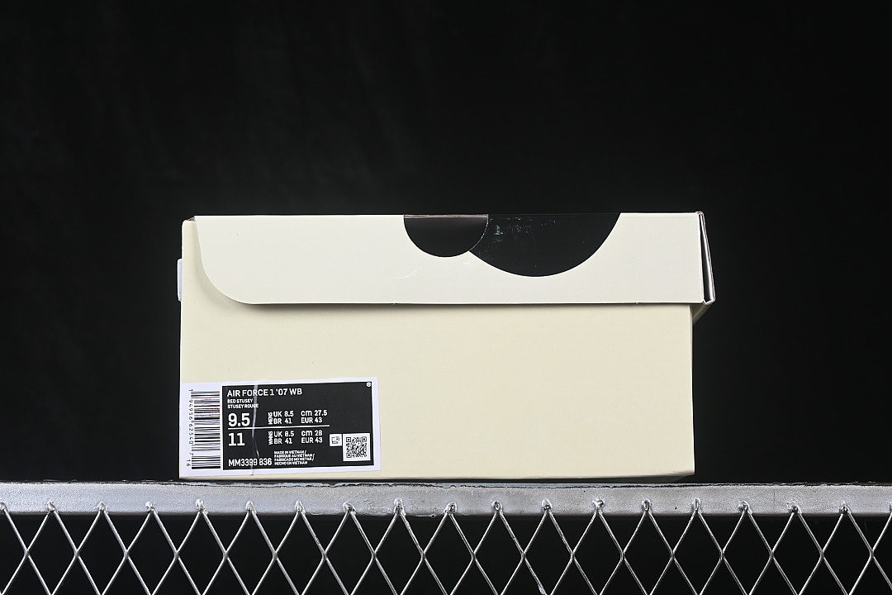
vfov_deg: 18.2
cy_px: 298
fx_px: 1858
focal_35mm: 75
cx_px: 446
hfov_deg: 27.0
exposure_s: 1/100
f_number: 8
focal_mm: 50
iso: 160
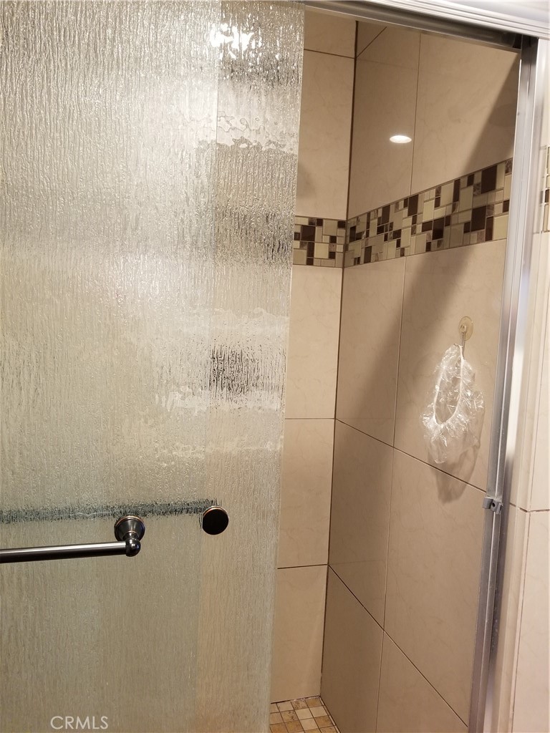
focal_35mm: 26
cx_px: 275
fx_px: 551
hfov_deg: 53.1
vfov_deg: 67.3
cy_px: 366
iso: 200
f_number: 1.7
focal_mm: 4.25
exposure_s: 1/30
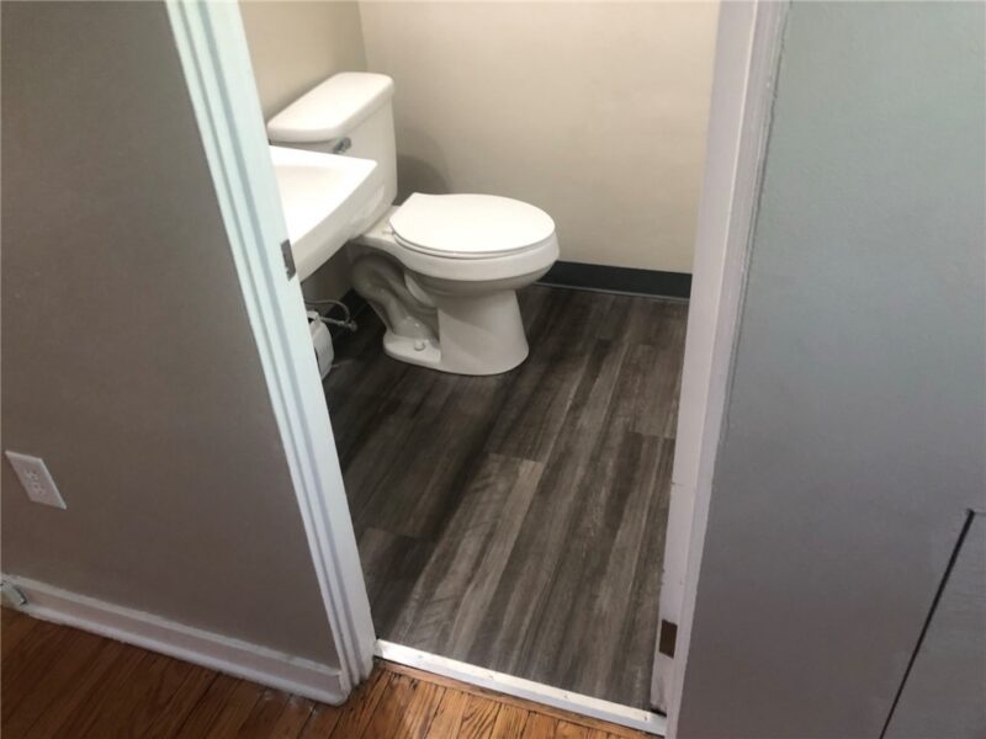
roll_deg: +4.8
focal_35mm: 28
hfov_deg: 63.4
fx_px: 798
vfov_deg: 49.7
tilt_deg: -35.0
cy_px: 370
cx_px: 493
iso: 50
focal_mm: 3.99
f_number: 1.8
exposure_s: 1/15
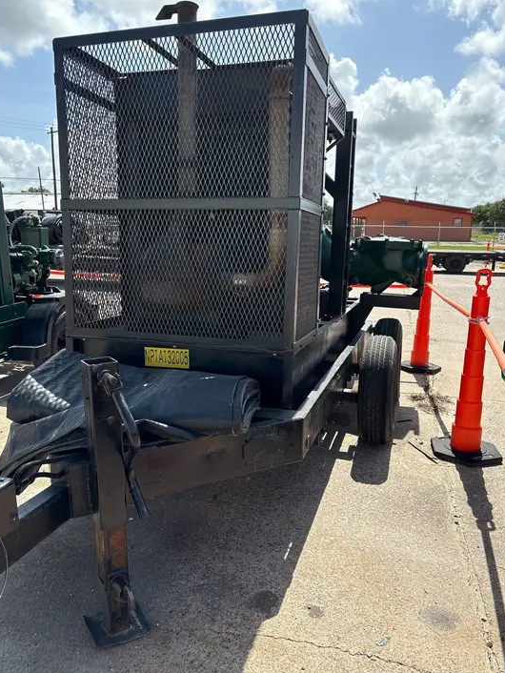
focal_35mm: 27
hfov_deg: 51.4
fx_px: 525
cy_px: 348
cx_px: 252
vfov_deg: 65.3
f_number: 1.6
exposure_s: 1/3448
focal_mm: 5.96
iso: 64
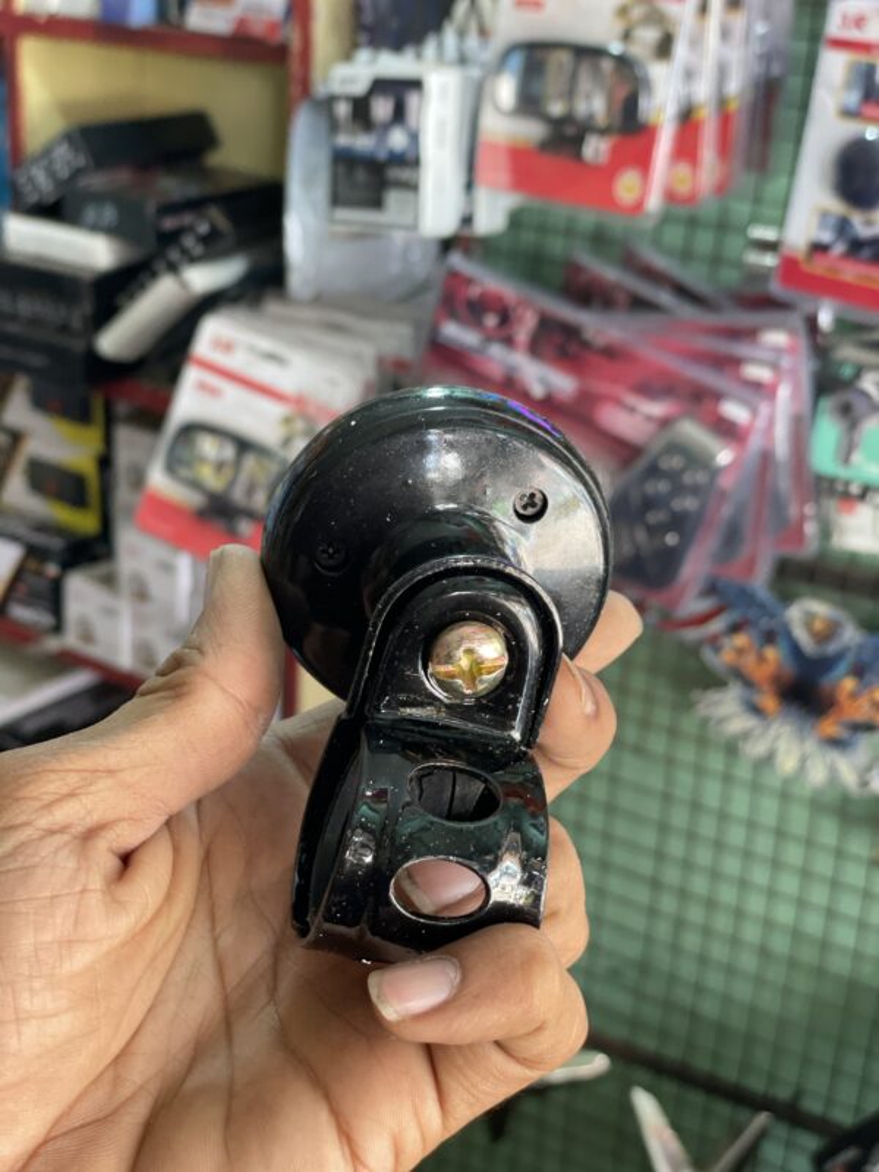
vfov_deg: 36.8
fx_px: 1761
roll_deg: -2.1
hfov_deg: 28.0
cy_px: 586
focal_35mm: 52
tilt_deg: -20.5
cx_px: 440
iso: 160
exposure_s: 1/50
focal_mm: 6
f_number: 2
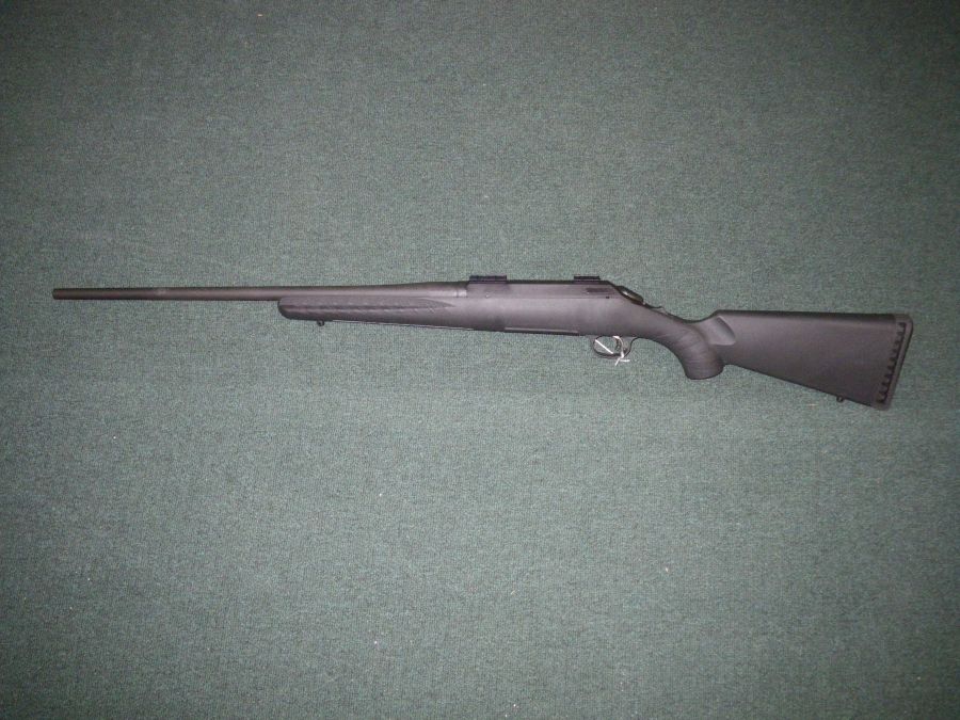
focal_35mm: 28
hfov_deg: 63.4
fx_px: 777
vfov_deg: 49.7
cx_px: 480
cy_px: 360
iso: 400
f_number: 3.5
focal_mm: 5
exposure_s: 1/50
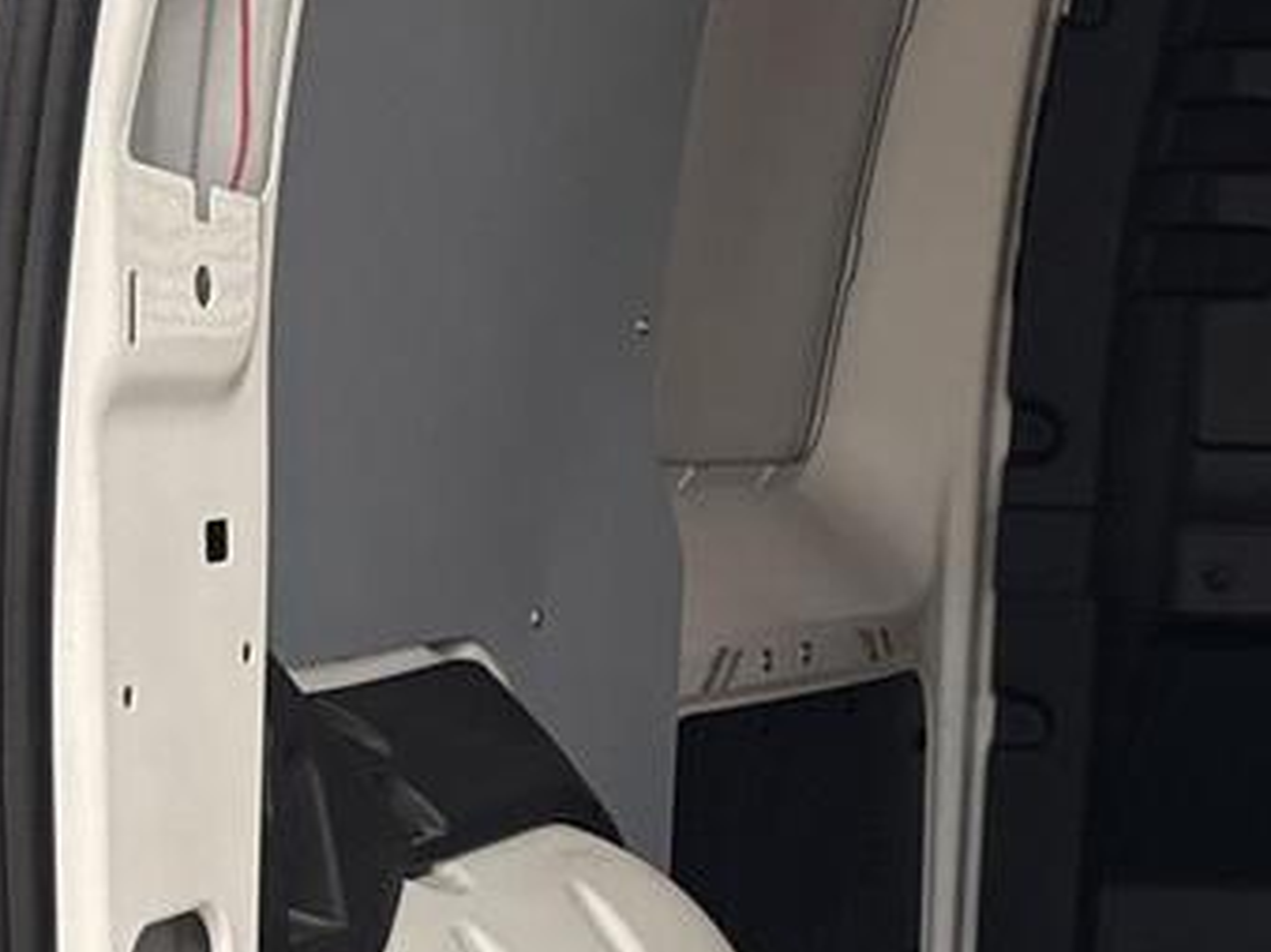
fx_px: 3744
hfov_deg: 16.6
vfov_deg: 14.4
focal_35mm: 102
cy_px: 731
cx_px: 2178
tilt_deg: -6.3
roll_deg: -1.5
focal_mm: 6.76
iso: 200
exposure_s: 1/50
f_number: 1.78
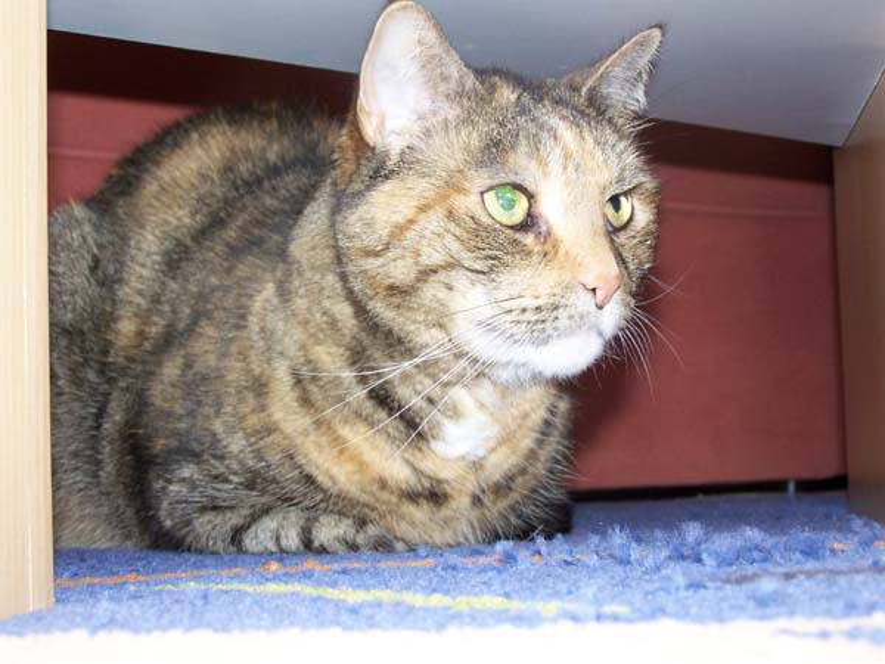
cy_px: 332
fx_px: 1636
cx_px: 442
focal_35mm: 64
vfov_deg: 22.9
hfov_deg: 30.3
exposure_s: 1/80
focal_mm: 10.7
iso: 160
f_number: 3.2
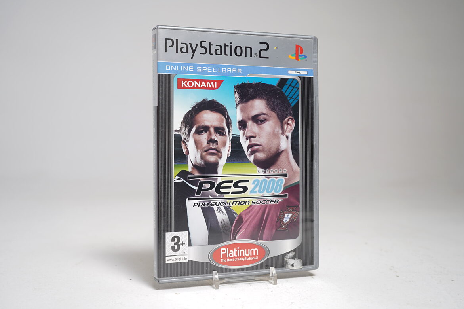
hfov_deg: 45.4
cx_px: 232
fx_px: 554
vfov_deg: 31.2
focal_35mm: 43
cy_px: 154
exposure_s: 1/3
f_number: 5.6
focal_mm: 42
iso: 64
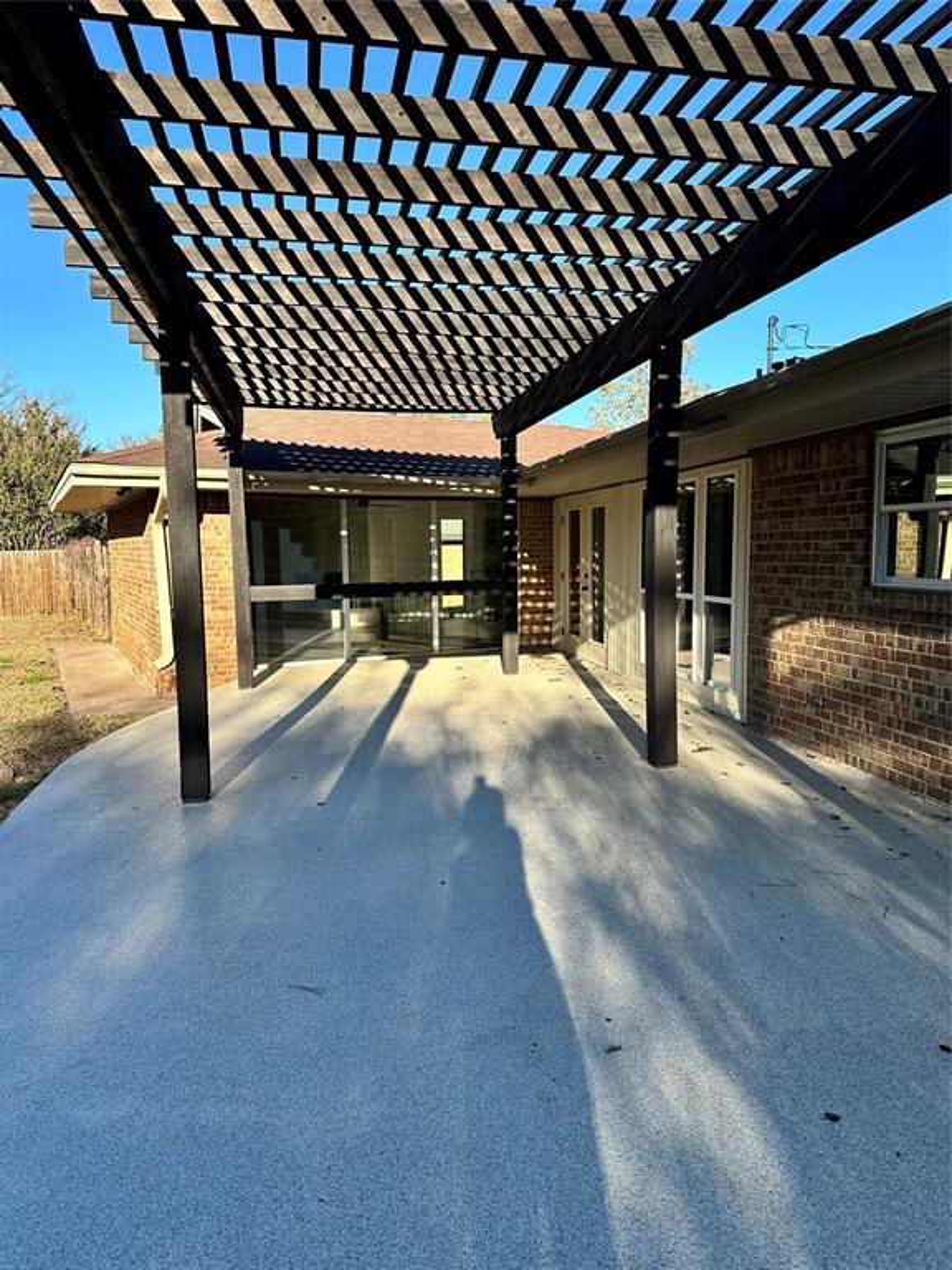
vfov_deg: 71.6
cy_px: 635
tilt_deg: -4.1
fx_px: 880
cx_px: 476
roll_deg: -1.1
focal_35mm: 24
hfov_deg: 56.8
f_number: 1.78
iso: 80
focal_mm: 6.86
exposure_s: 1/1227
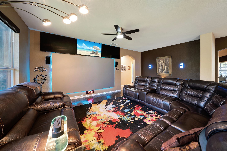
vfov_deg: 90.0
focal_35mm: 12
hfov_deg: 112.6
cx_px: 114
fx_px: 76
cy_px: 76
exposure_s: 1/2.5
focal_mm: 12
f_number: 9
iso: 500
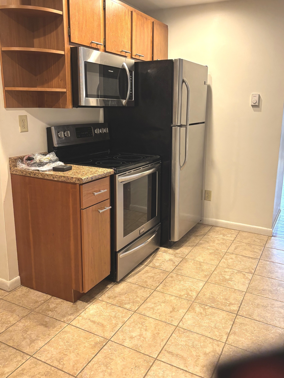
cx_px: 151
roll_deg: -1.2
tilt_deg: -12.1
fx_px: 328
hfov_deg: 46.8
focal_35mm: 30
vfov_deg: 59.9
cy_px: 175
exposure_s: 1/60
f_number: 1.6
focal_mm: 5.96
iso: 200
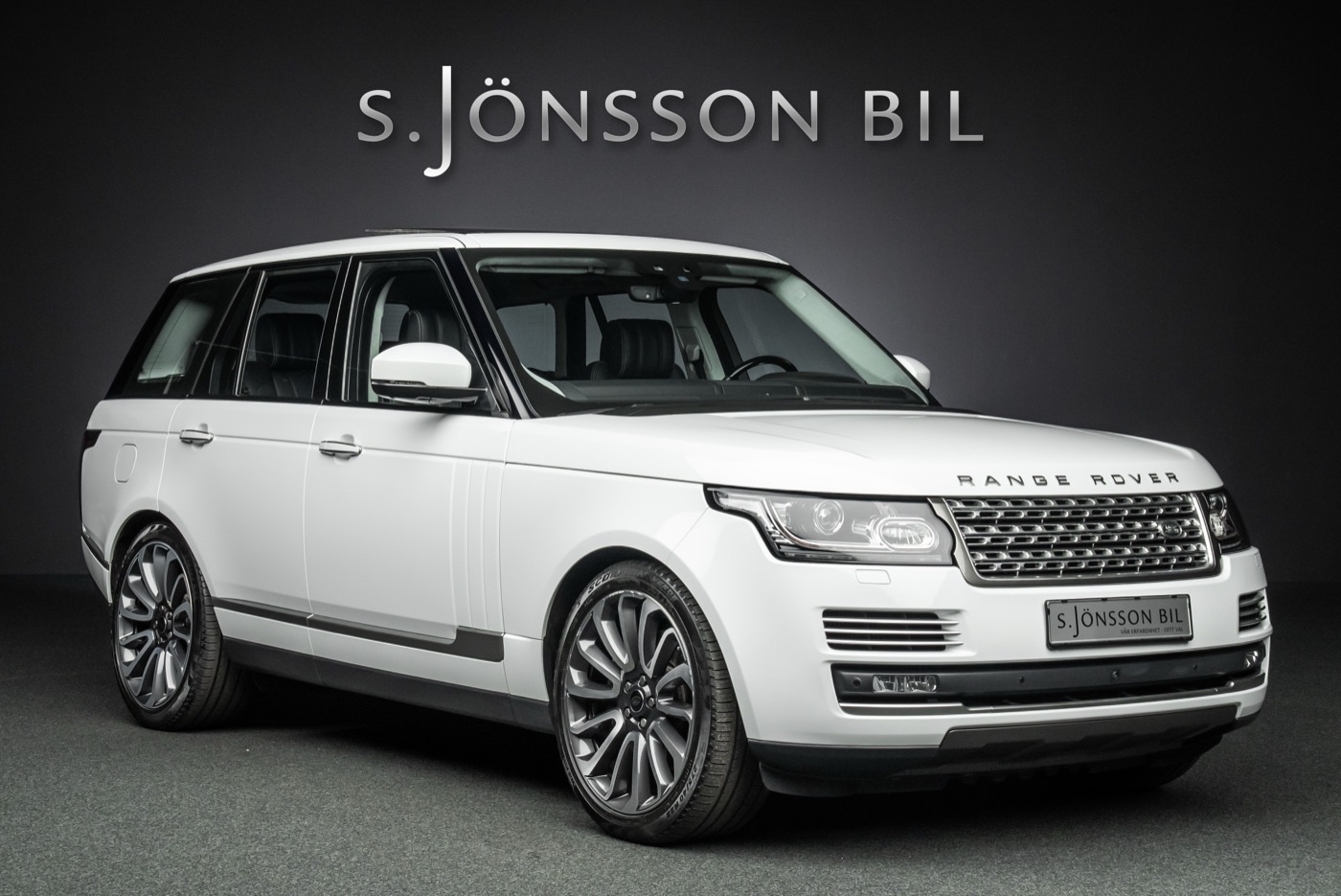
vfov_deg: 20.3
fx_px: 2497
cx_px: 670
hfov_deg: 30.1
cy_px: 448
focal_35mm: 67
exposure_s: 1/100
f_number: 10
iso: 2000
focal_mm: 67
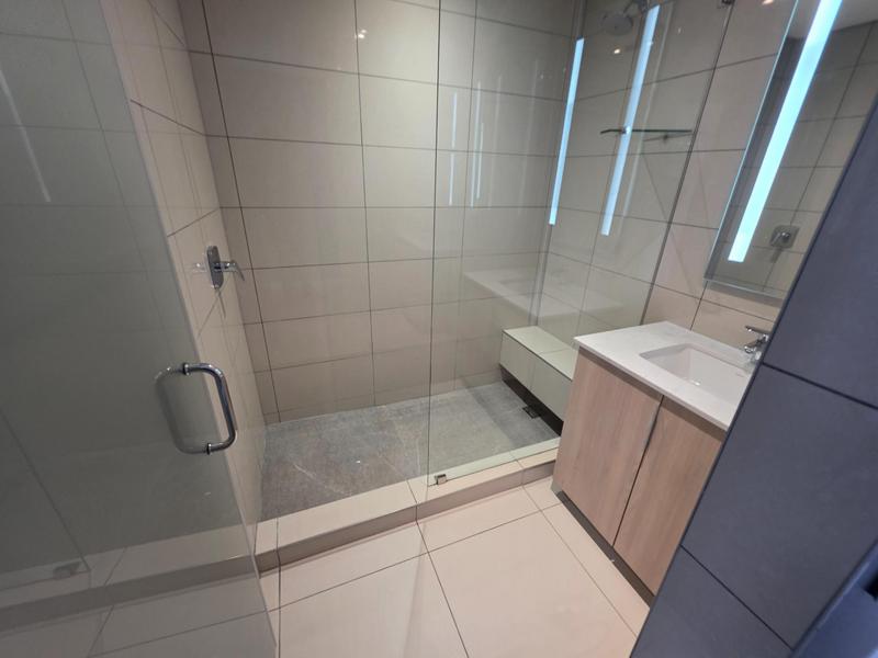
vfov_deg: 89.9
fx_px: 330
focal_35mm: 13
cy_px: 329
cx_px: 439
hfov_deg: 106.2
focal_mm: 2.2
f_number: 1.9
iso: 250
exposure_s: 1/50
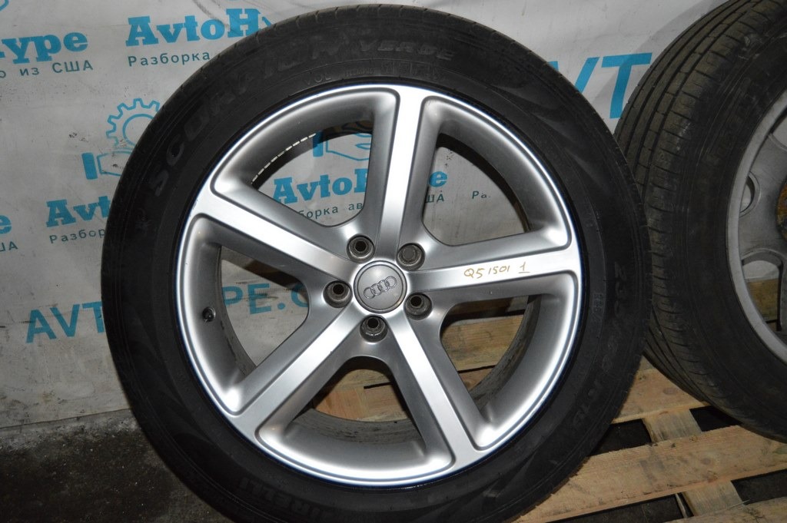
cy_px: 262
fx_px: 852
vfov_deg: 34.2
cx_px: 394
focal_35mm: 39
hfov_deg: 49.6
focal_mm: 26
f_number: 4
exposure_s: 1/60
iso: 3200
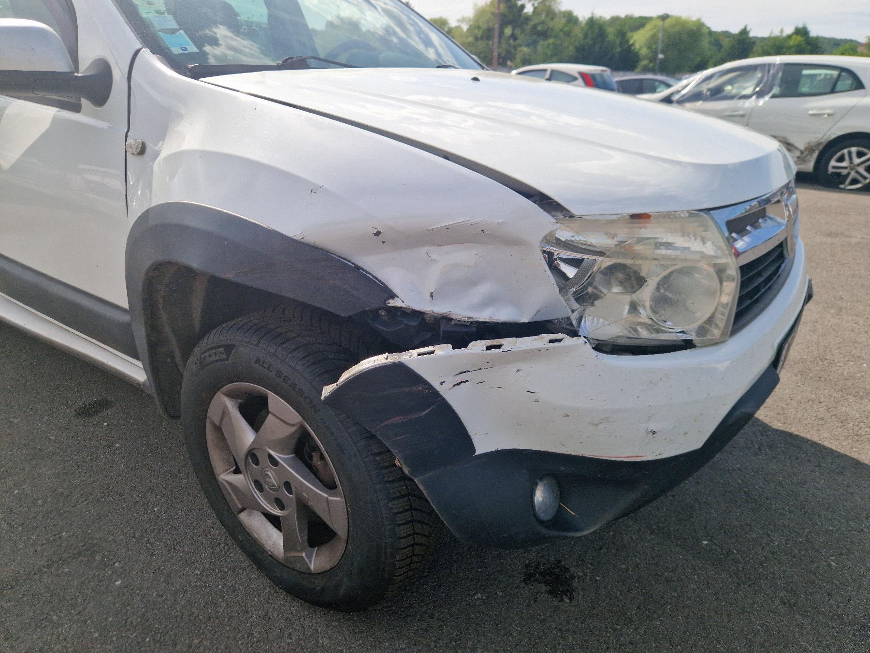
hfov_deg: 73.9
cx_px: 435
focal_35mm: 23
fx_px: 578
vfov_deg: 58.9
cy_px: 326
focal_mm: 5.4
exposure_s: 1/1667
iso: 50
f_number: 1.8
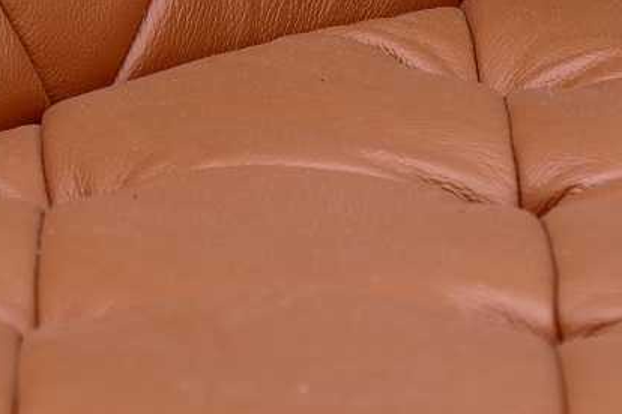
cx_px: 117
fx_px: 7463
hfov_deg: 4.8
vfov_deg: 3.2
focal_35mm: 432
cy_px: -27
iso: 125
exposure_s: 1/2
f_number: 3.9
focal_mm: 54.2
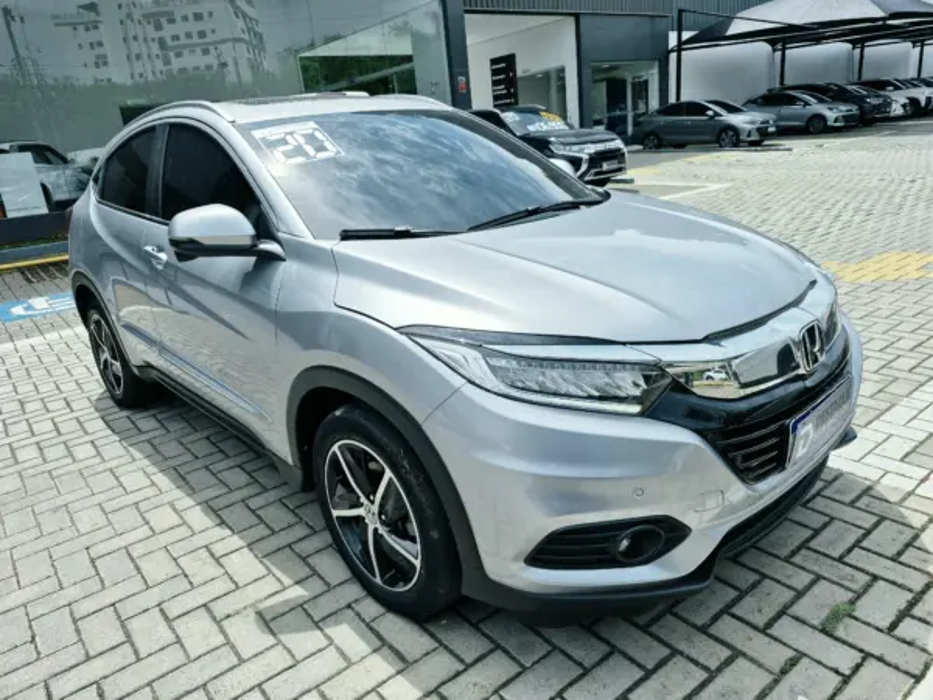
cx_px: 466
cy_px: 350
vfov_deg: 58.9
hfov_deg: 73.9
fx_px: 620
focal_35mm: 23
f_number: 1.8
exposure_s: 1/2896
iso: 25
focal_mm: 5.4
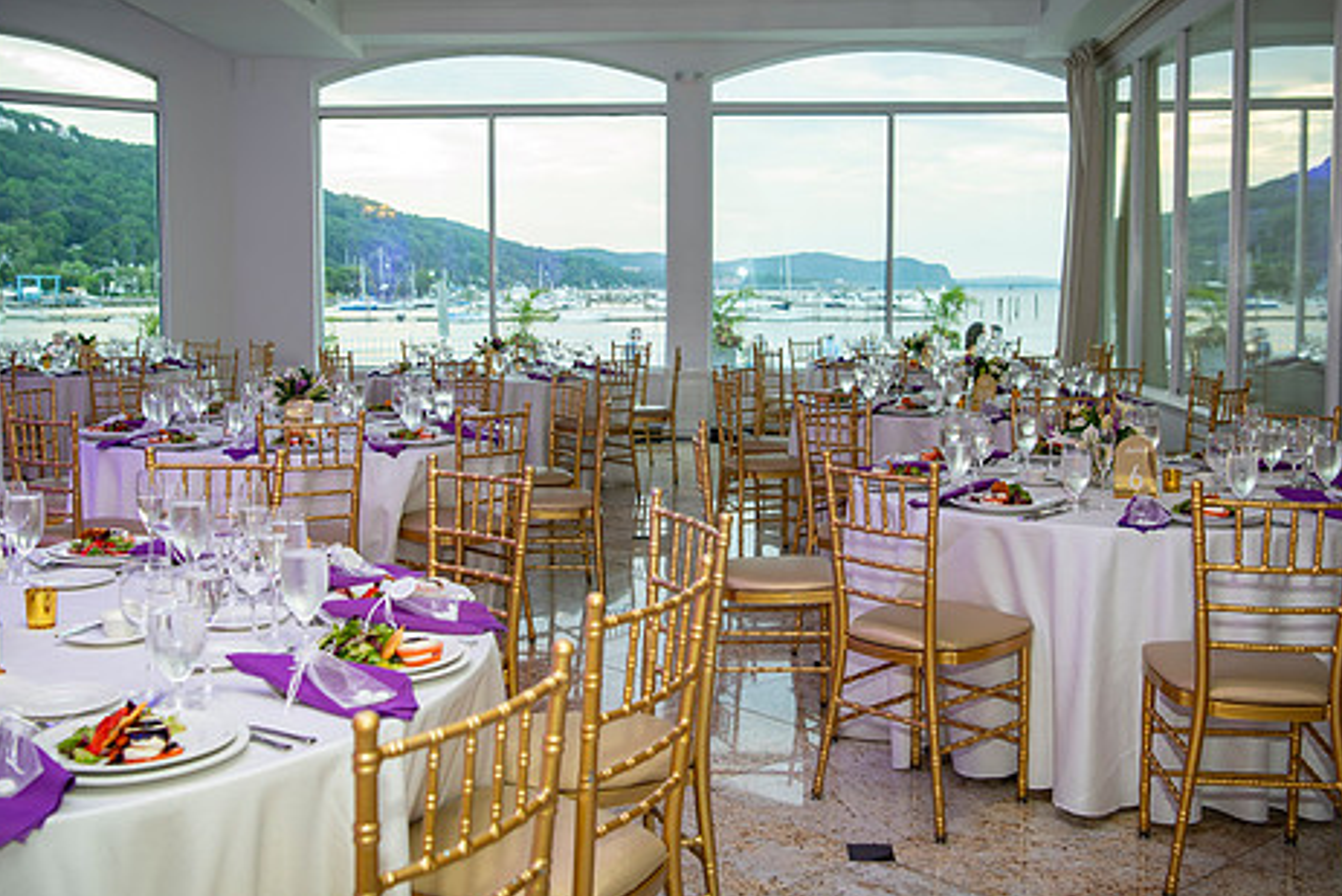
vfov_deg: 34.2
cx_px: 654
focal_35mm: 39
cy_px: 381
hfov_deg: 49.5
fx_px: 1454
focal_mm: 30
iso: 400
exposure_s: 1/60
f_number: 4
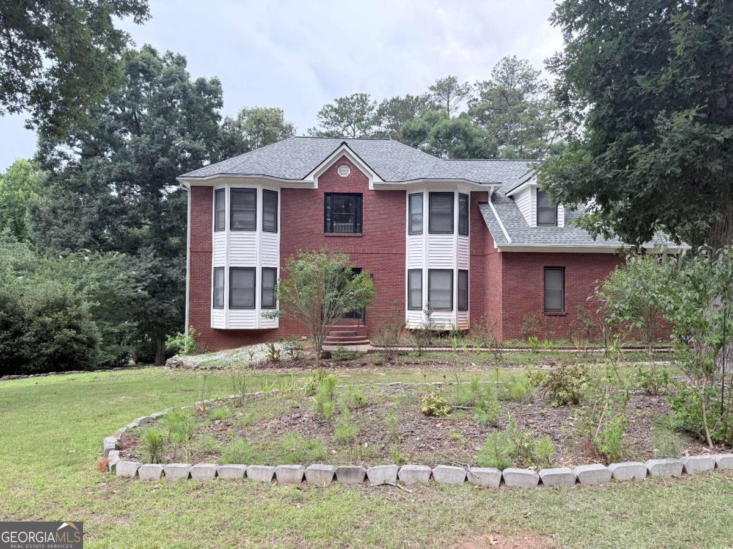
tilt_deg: +2.0
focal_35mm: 24
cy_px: 274
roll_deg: +0.6
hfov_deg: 71.6
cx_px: 366
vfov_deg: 56.8
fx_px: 508
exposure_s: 1/715
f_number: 1.78
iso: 100
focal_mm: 6.76
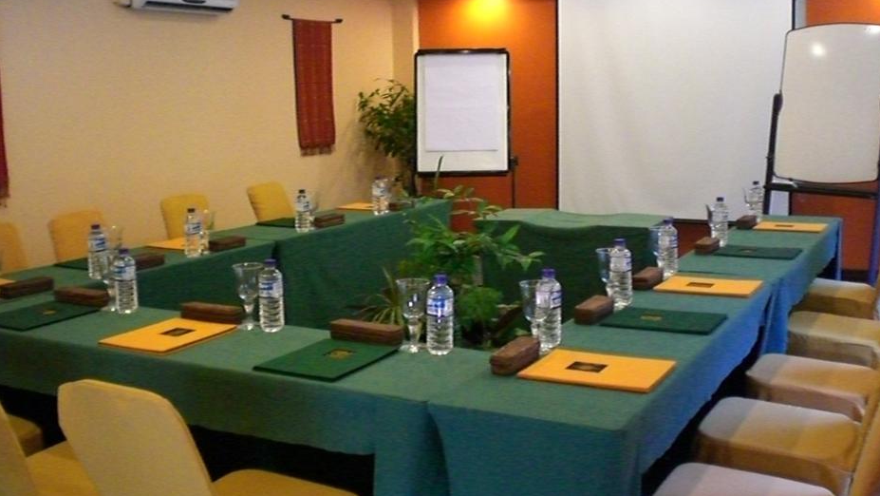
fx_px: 980
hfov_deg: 48.3
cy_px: 219
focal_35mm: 42
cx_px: 444
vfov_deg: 28.3
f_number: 3.1
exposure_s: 1/50
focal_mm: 6.3
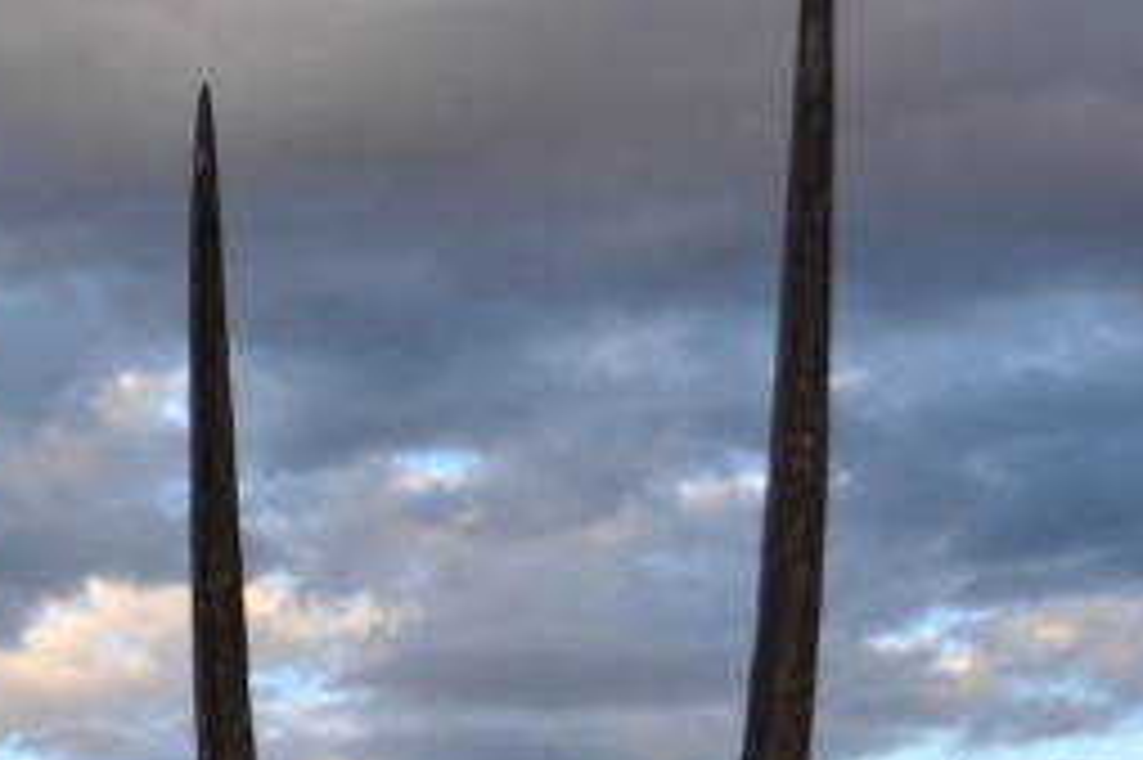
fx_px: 4601
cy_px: 1237
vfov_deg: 9.1
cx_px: -356
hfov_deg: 13.6
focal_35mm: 145
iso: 200
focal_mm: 24
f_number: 5.6
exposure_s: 1/200
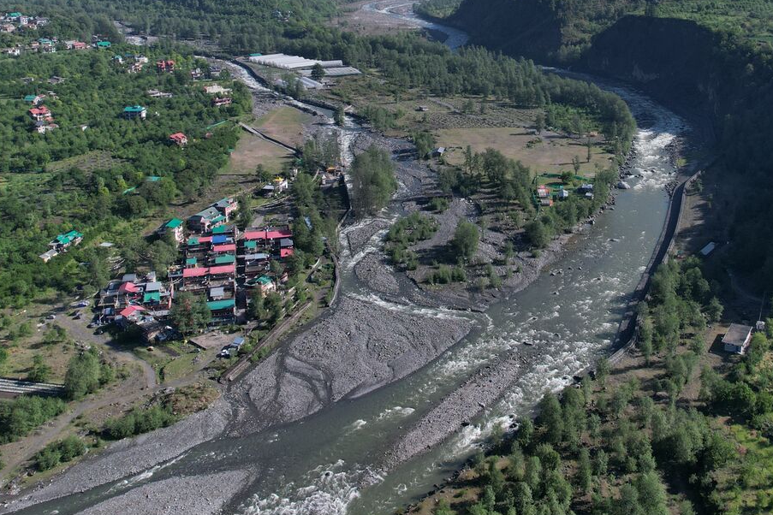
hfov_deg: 48.6
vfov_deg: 33.3
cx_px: 522
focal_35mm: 39
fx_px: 837
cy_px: 105
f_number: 2.8
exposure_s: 1/2500
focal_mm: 8.38
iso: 130
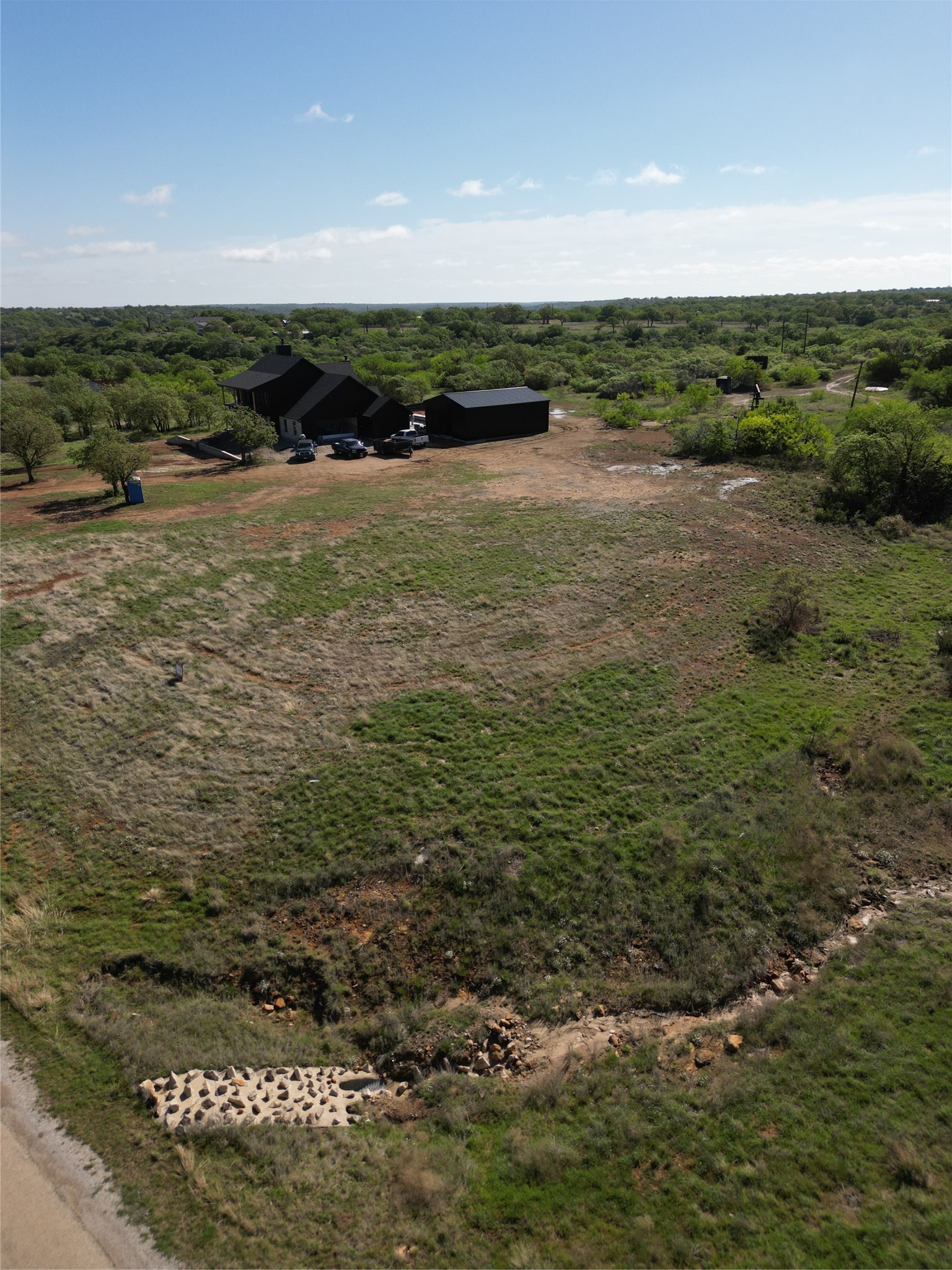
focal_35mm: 24
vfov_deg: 71.6
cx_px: 476
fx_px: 880
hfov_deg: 56.8
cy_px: 635
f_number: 1.7
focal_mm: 6.72
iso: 100
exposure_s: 1/100
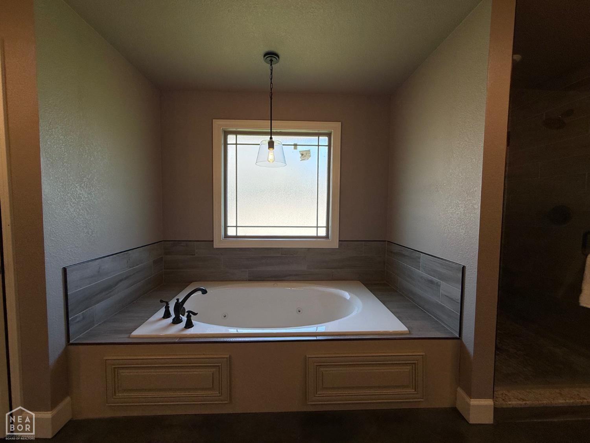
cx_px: 295
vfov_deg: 85.7
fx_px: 239
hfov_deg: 102.1
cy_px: 222
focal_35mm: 14
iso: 50
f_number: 2.2
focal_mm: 2.22
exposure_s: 1/200
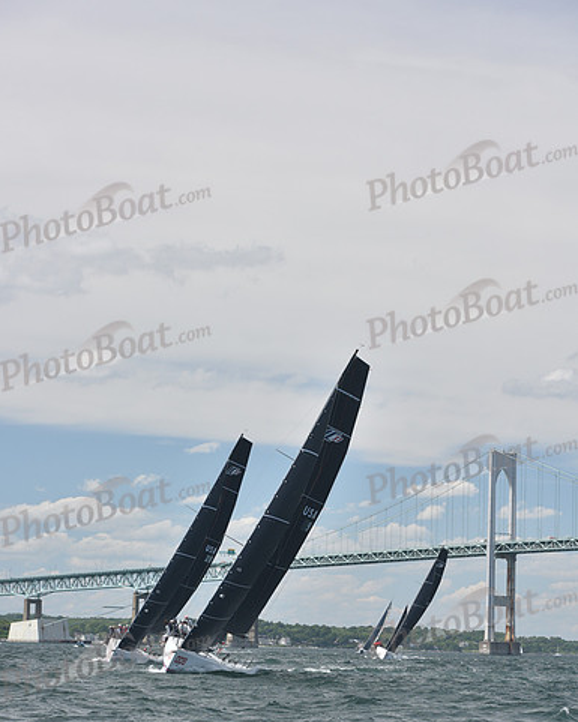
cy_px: 410
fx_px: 2373
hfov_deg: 13.9
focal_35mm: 111
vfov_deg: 17.3
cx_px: 289
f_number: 6.3
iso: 320
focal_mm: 98
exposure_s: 1/800
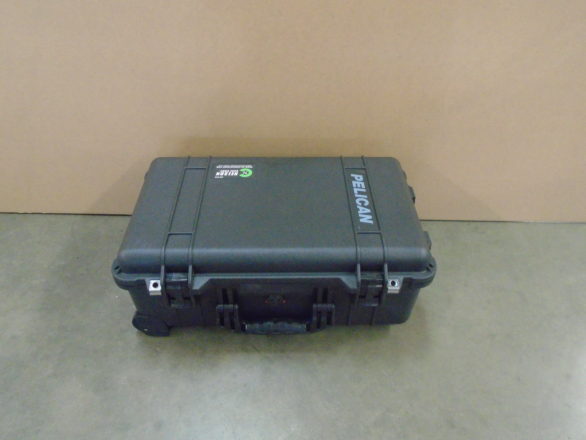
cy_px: 220
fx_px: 440
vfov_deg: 53.1
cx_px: 293
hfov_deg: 67.3
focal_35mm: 26
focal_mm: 4.6
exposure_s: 1/20
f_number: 3.2
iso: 800
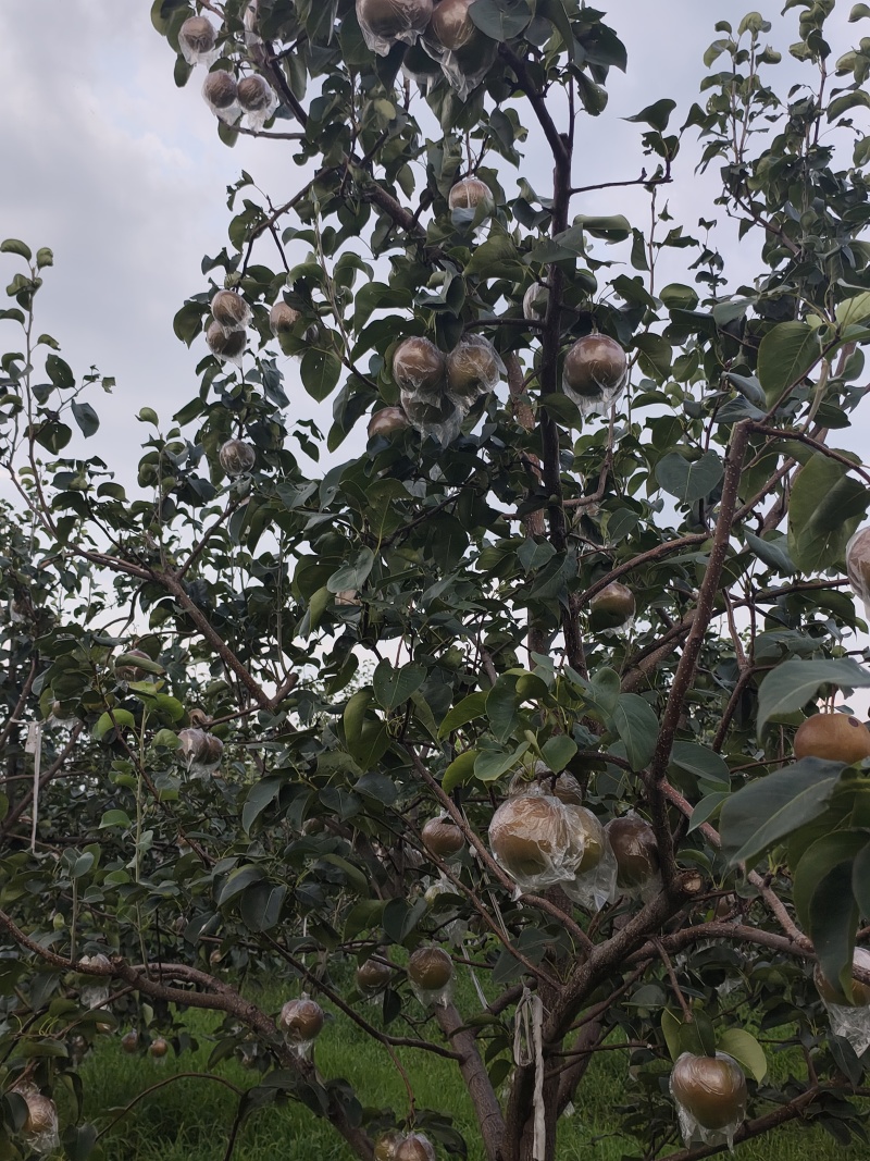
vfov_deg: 52.6
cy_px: 580
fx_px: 1173
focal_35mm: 35
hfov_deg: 40.7
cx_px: 435
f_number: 1.6
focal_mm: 5.84
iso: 50
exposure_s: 1/245
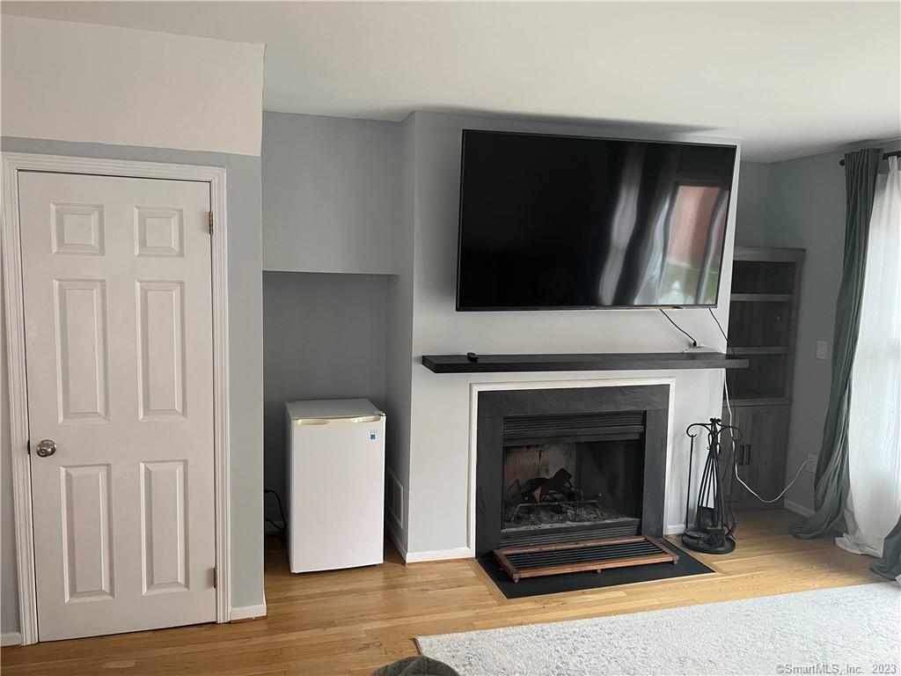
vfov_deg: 53.1
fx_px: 677
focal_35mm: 26
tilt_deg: -5.0
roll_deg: -1.3
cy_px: 338
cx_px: 450
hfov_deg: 67.3
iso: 160
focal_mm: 5.7
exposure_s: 1/60
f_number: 1.5
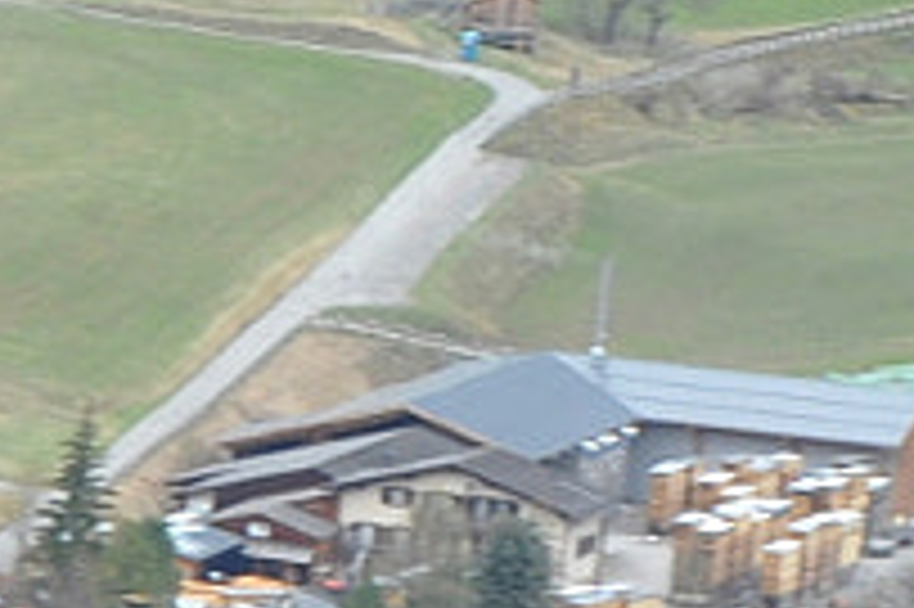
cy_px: 844
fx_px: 14383
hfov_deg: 3.6
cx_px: -1643
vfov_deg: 2.4
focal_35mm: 567
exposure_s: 1/60
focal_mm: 48
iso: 200
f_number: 8
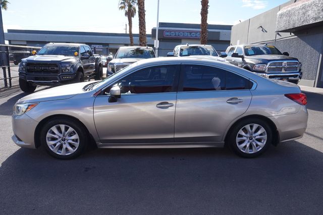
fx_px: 215
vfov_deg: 53.1
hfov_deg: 73.8
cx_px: 162
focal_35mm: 24
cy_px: 108
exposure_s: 1/100
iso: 100
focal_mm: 16
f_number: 8
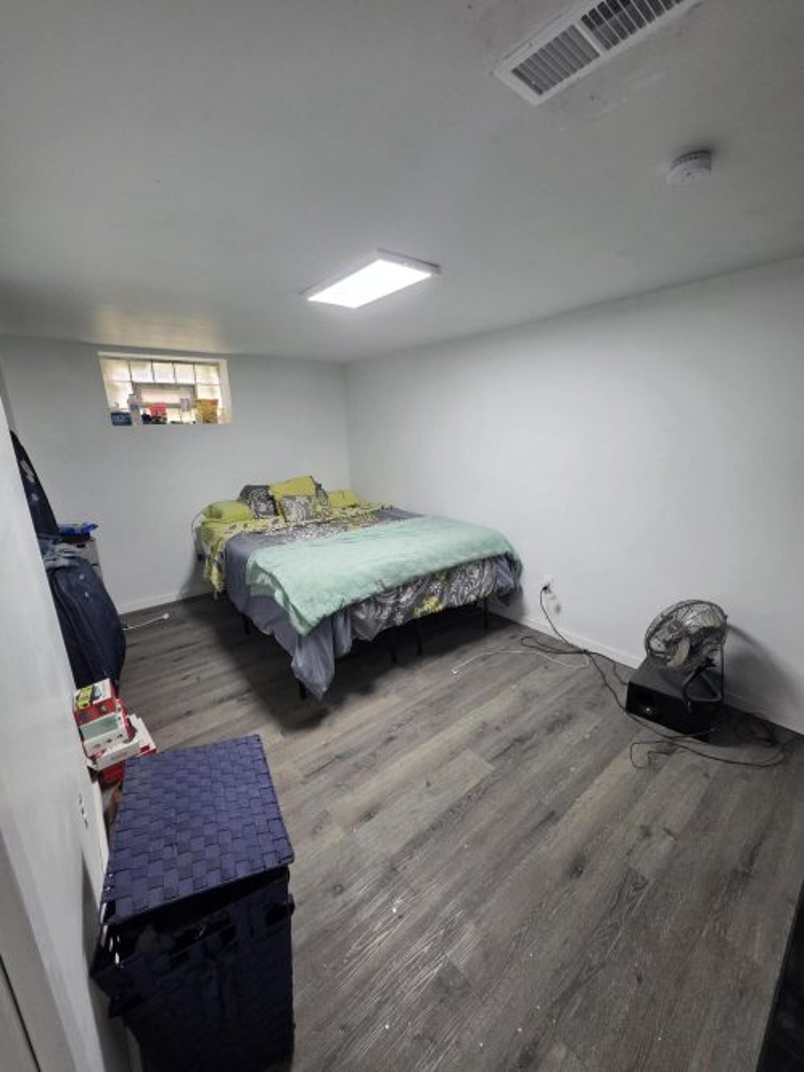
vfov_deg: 106.2
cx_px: 402
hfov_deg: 89.9
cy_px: 536
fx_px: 403
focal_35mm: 13
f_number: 1.9
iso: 200
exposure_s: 1/60
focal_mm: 2.2
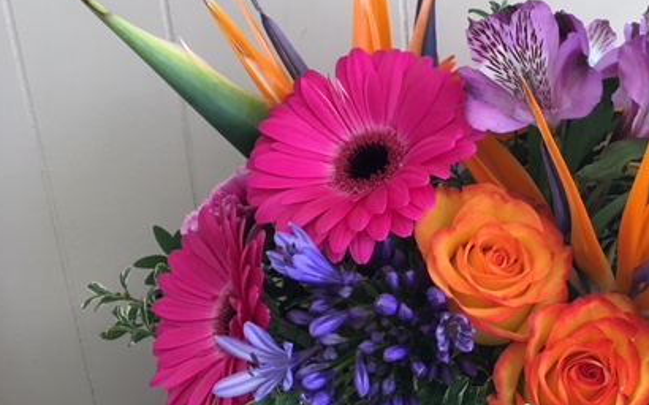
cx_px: 497
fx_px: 849
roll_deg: +0.7
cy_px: 293
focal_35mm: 48
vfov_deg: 26.6
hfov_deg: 40.5
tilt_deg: -24.5
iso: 40
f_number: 2.2
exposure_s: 1/30
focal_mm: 4.15
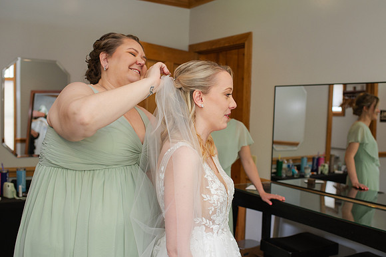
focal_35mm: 41
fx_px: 435
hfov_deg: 47.7
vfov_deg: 32.9
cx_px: 217
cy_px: 142
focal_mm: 35
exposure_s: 1/200
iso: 800
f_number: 3.5
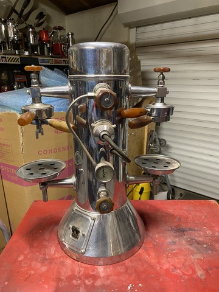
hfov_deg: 53.1
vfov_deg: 67.3
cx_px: 110
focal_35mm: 26
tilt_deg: -17.2
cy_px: 146
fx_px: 219
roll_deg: +0.5
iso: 500
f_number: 1.8
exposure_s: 1/50
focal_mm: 4.25
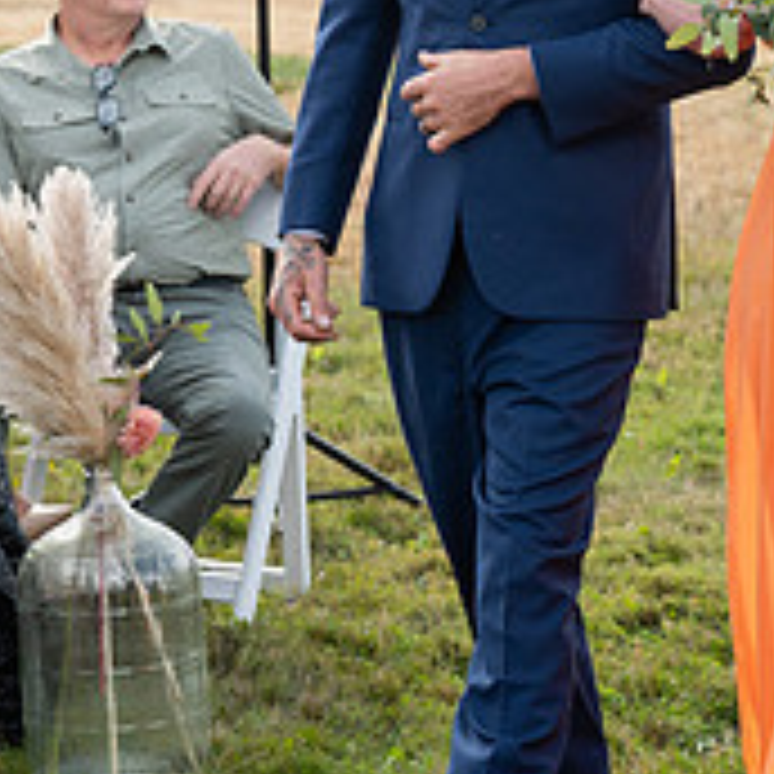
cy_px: 61
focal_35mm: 192
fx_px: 4857
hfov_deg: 9.1
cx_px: 423
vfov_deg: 9.1
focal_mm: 67
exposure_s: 1/800
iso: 400
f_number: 4.5
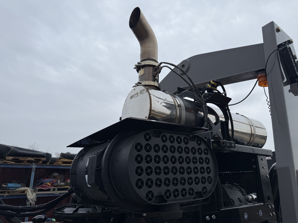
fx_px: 207
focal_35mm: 24
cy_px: 112
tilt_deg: +18.1
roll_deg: -0.4
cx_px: 149
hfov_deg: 71.6
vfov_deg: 56.8
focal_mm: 6.76
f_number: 1.78
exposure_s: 1/2907
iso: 80
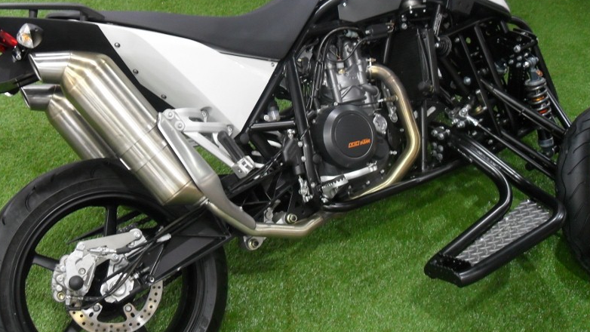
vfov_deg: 30.3
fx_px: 610
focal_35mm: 39
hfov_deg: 51.6
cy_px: 131
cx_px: 295
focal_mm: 6.2
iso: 200
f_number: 2.8
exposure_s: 1/30
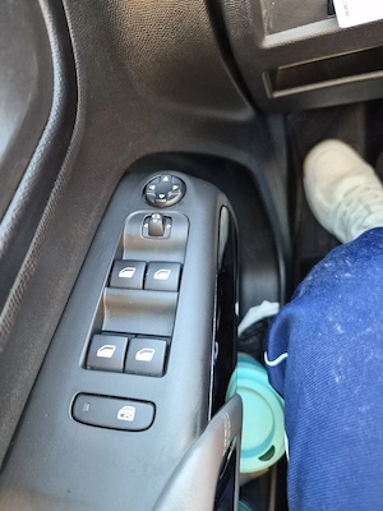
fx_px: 339
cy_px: 256
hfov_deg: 58.9
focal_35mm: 23
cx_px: 192
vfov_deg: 73.9
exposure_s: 1/100
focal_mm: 5.4
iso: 640
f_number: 1.8
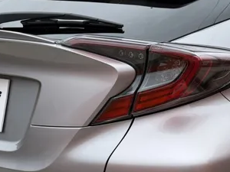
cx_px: 222
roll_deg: +0.0
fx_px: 545
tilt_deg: -12.1
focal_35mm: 82
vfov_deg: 17.9
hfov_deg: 23.0
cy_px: 128
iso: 80
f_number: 1.78
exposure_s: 1/1230
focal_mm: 6.76
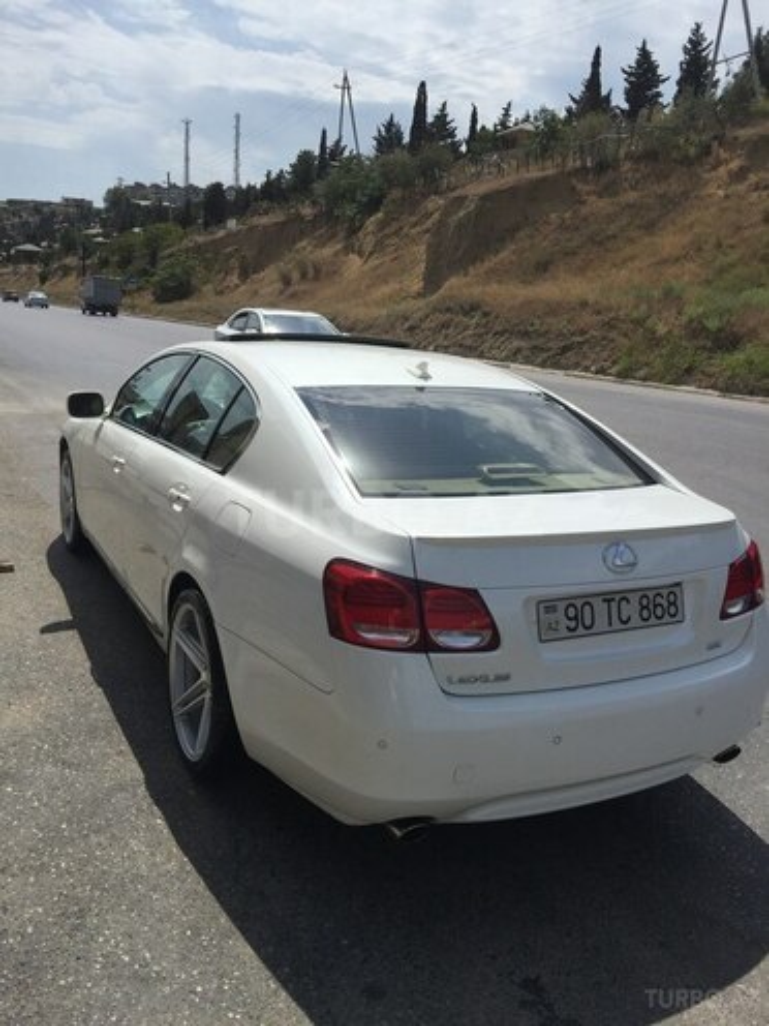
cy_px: 513
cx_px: 384
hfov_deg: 48.2
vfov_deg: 61.7
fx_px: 859
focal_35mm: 29
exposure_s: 1/4950
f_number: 2.2
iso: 32
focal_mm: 4.15
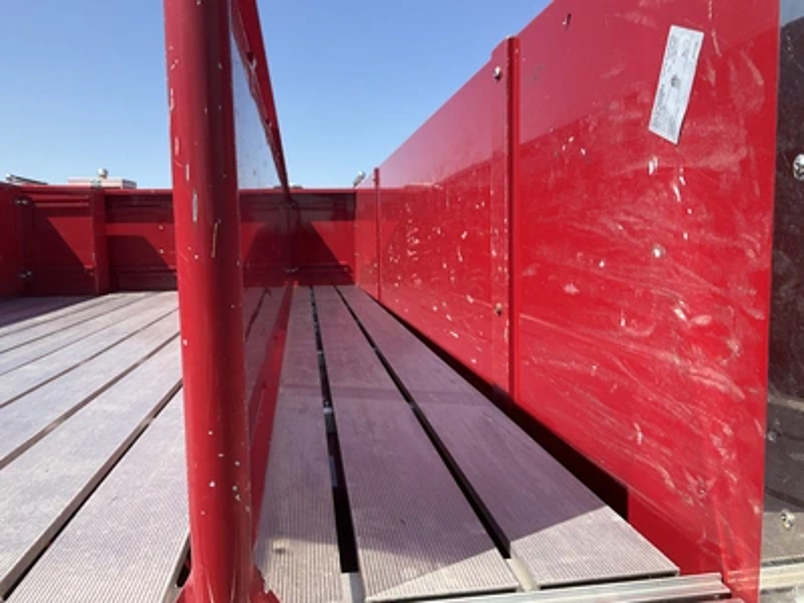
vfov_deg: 48.2
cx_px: 402
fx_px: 674
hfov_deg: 61.7
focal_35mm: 29
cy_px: 302
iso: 25
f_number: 1.8
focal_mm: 3
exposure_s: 1/1311
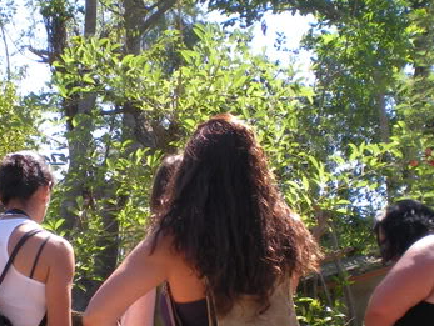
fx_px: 879
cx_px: 165
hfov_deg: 27.7
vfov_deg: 21.0
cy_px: 216
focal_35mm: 70
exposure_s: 1/137
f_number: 4.6
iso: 64
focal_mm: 6.3
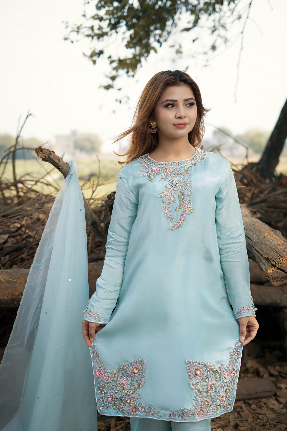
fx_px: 598
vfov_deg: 39.6
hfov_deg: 27.0
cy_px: 216
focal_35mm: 50
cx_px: 144
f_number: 2.8
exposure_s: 1/200
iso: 50
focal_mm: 50
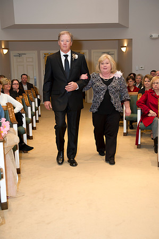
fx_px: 319
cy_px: 120
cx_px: 80
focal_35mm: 48
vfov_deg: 41.2
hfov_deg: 28.0
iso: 1250
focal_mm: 48
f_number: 4
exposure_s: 1/80
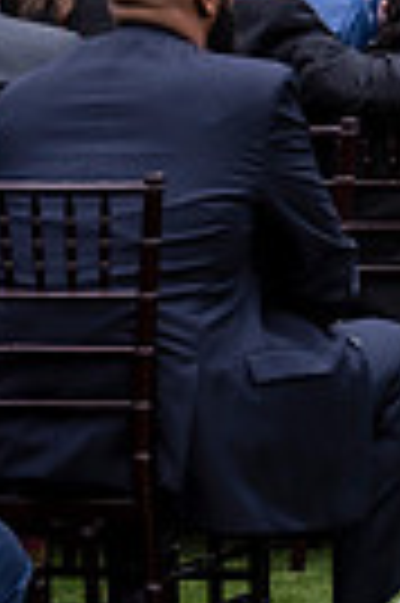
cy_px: -236
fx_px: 5079
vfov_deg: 6.7
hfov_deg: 4.3
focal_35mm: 304
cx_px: 1178
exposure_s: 1/200
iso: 250
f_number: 2.8
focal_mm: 70
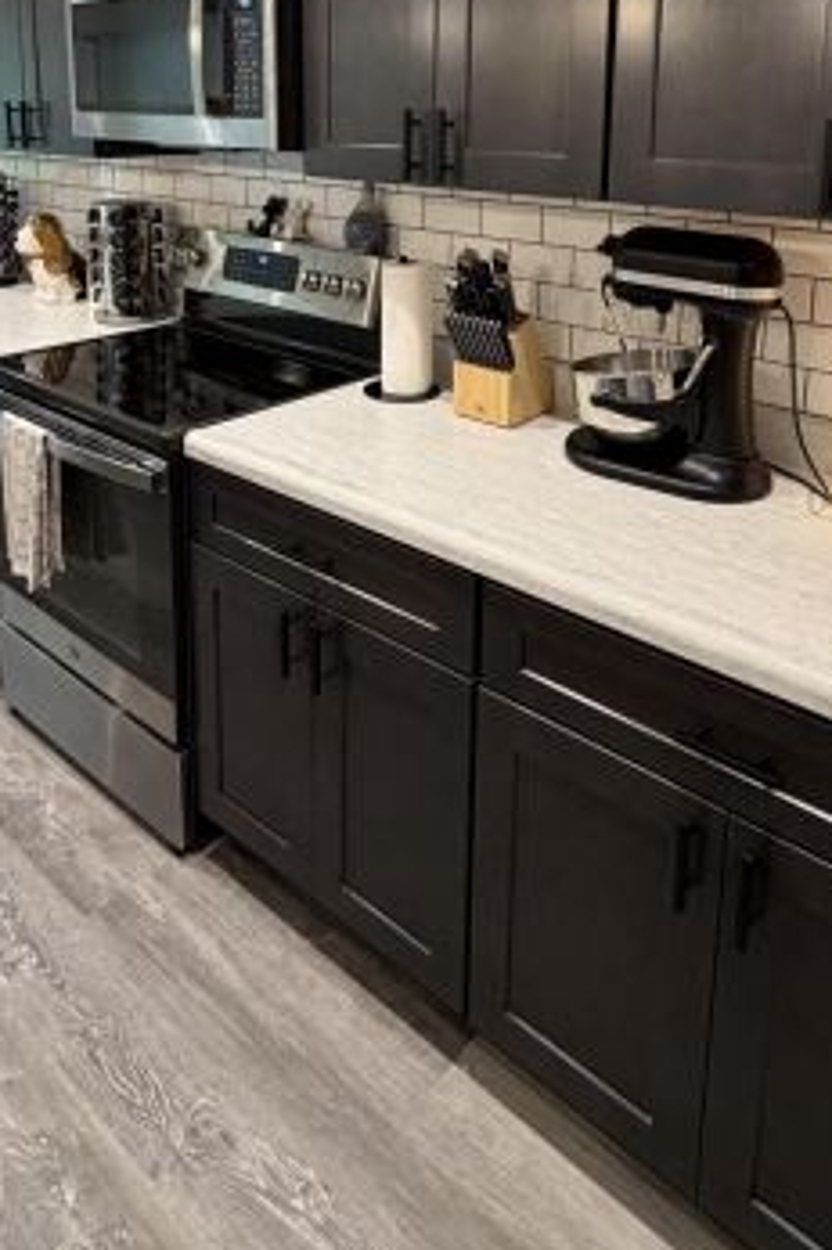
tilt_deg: -9.8
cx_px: 403
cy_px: 283
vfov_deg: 61.1
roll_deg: -0.6
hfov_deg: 46.4
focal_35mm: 28
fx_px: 972
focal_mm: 2.22
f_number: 2.2
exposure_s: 1/60
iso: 250
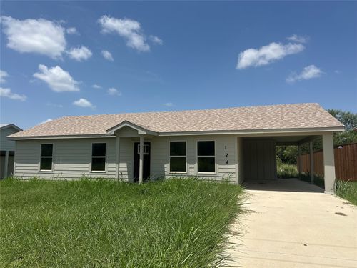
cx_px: 178
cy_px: 134
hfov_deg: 71.6
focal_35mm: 24
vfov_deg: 56.8
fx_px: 248
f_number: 1.78
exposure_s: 1/7576
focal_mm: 6.86
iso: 80
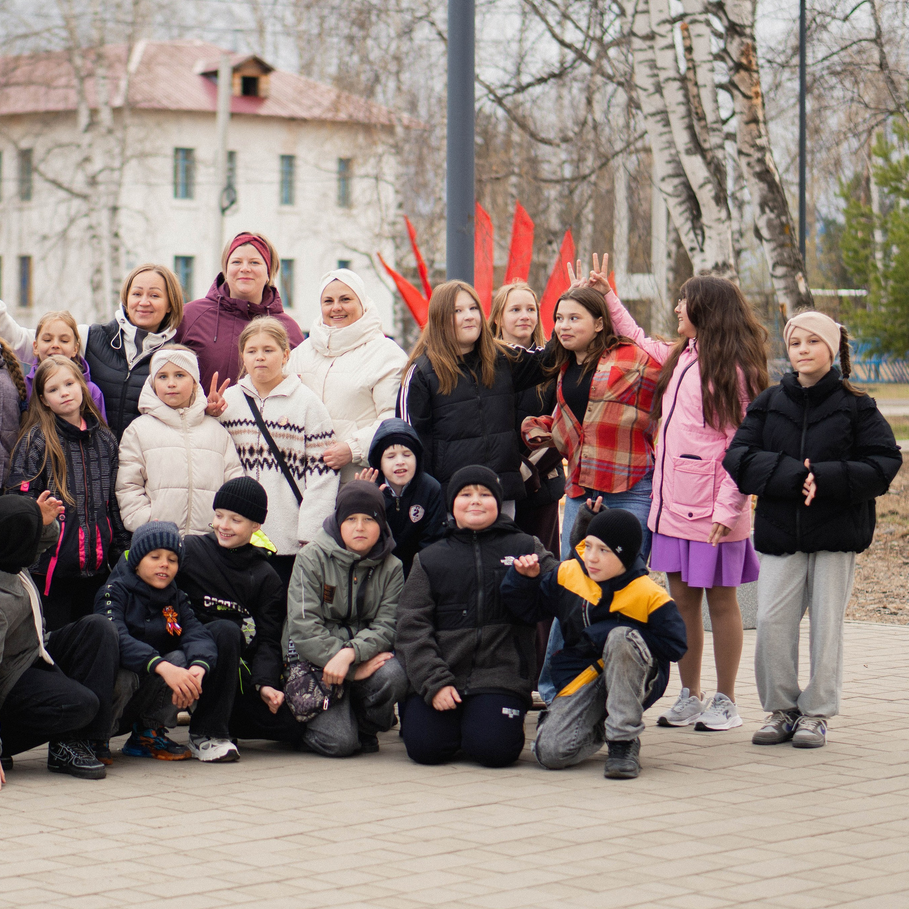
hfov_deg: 18.0
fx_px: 2852
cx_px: 280
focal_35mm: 96
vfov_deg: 18.1
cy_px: 454
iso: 100
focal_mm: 50
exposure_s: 1/800
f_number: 1.8
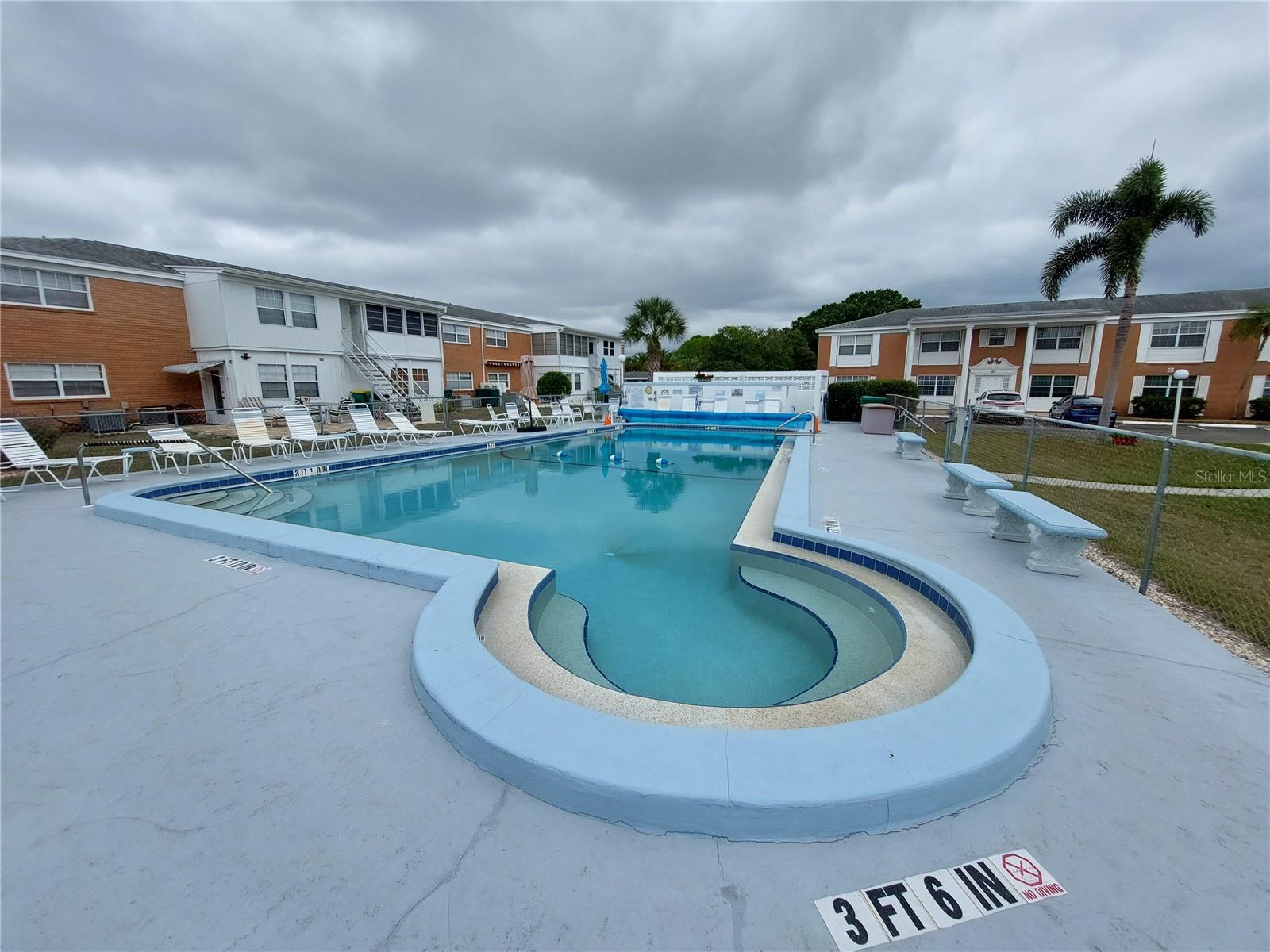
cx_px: 635
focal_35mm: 13
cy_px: 476
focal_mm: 1.74
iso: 50
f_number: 2.2
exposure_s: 1/2013
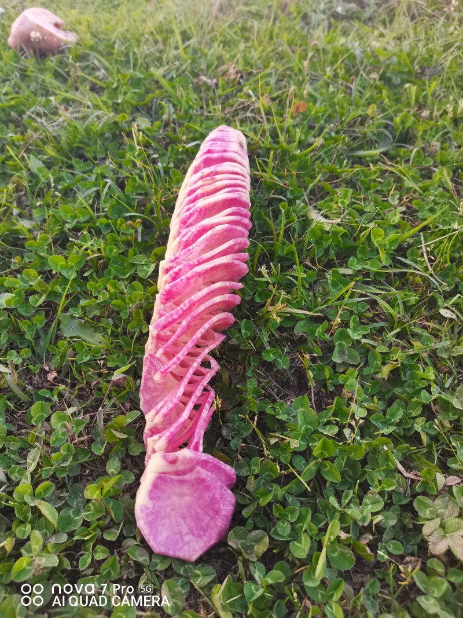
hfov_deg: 53.1
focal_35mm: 26
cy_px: 309
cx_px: 232
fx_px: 464
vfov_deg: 67.3
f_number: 1.8
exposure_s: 1/100
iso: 64
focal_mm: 5.58
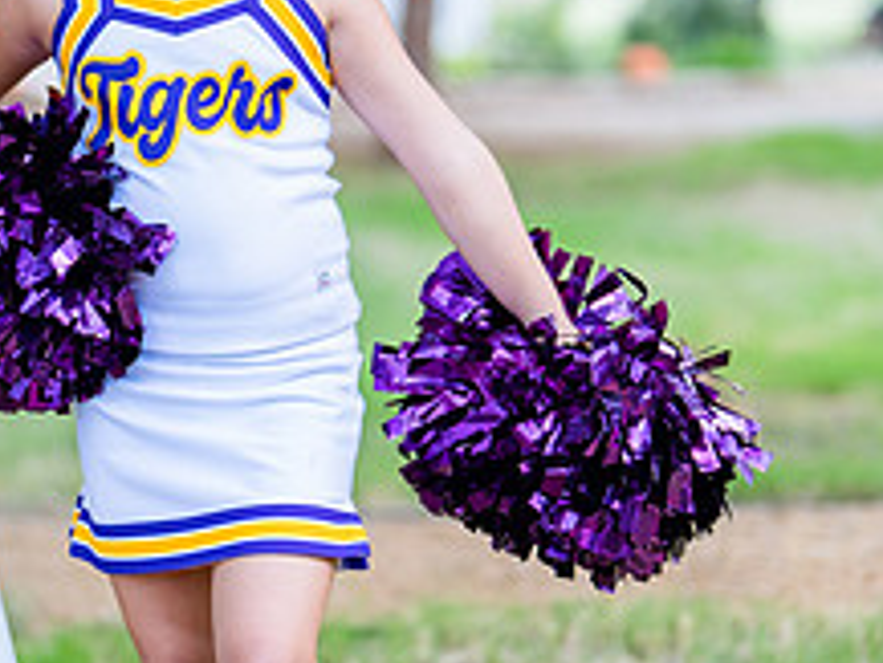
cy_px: 288
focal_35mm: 149
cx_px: 255
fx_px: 3803
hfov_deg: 13.2
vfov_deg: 10.0
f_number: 1.2
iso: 400
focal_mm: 50
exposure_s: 1/400
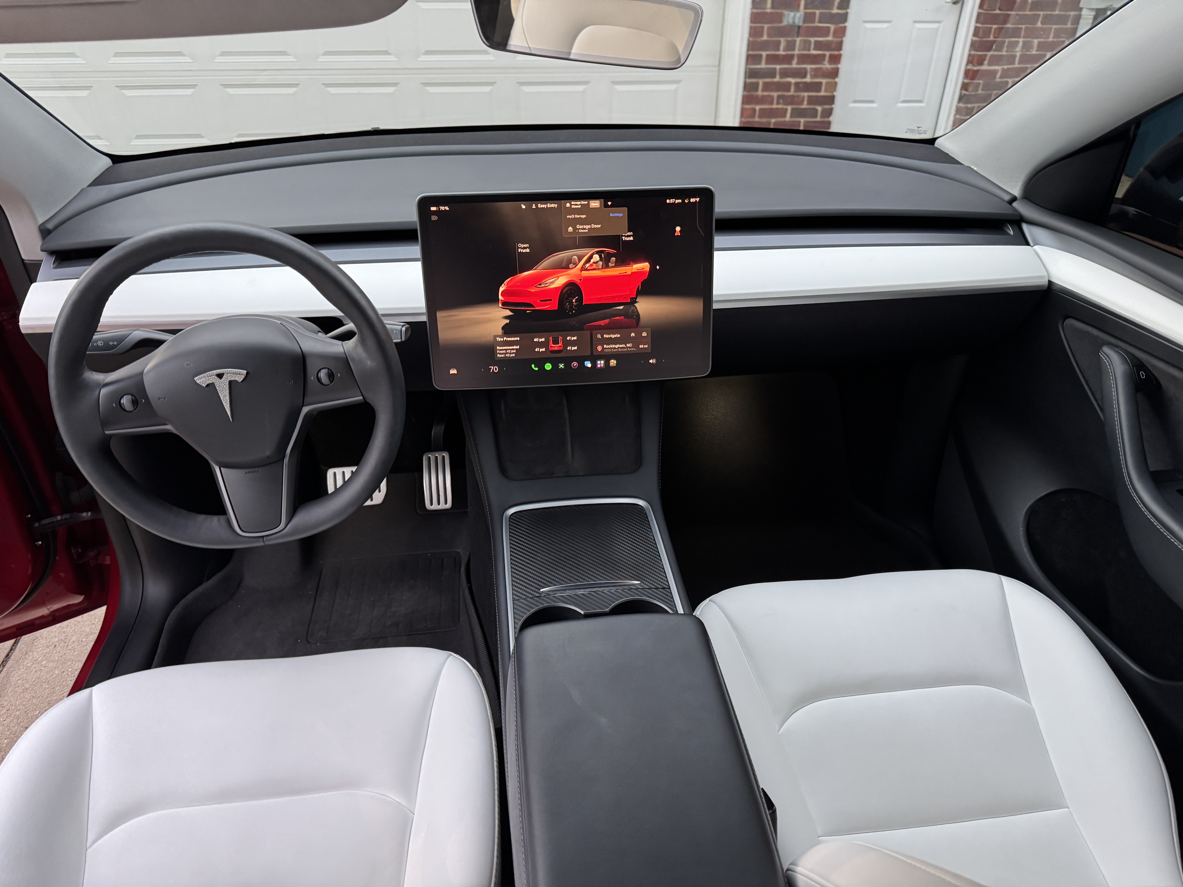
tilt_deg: -33.0
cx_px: 592
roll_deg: -0.5
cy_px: 444
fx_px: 820
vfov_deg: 56.8
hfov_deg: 71.6
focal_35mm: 24
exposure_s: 1/60
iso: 400
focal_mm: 6.76
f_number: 1.78
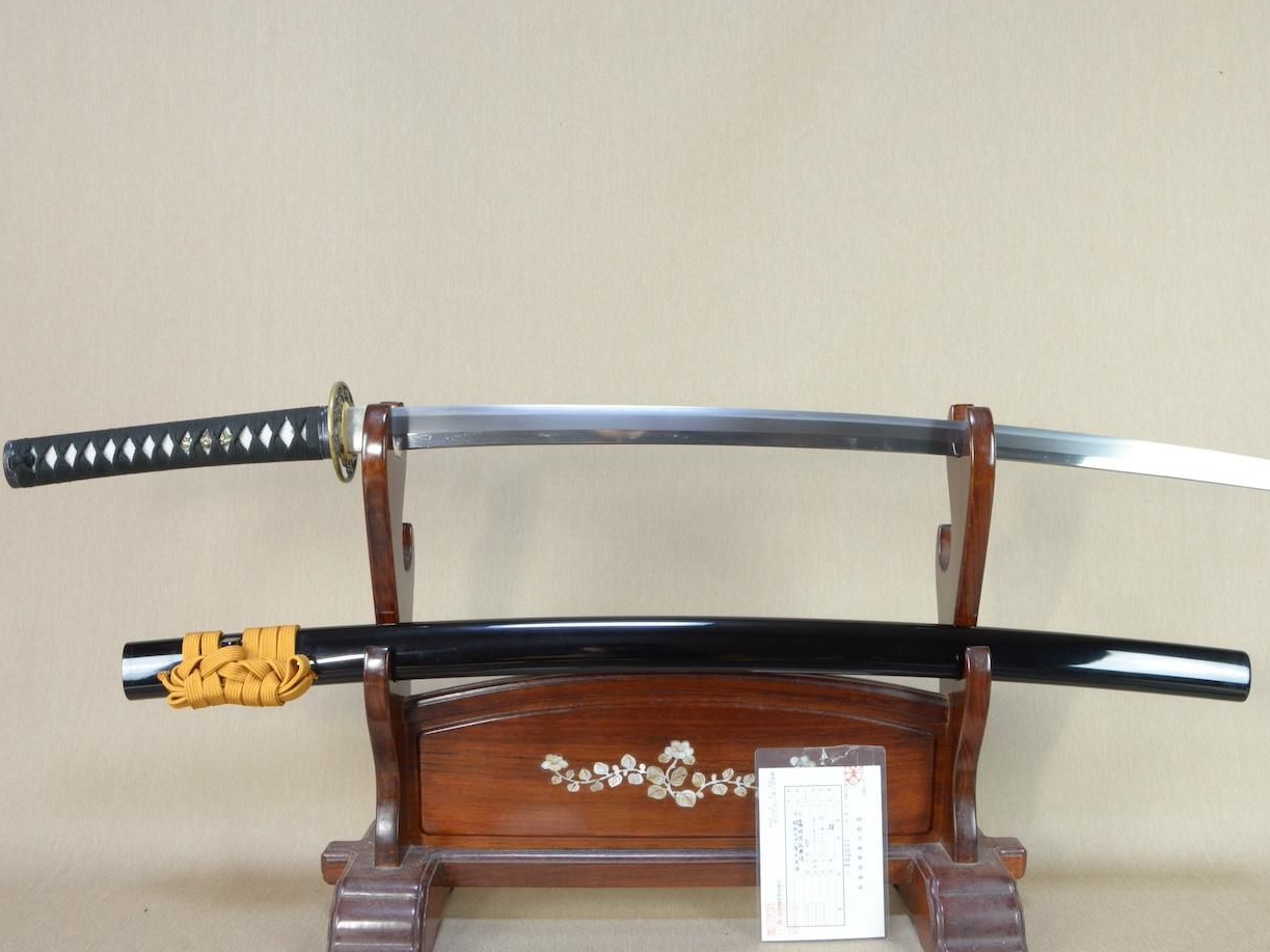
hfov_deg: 55.3
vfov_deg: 42.9
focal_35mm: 33
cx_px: 680
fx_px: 1211
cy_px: 472
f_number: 11
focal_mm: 20
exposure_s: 1/2
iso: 400
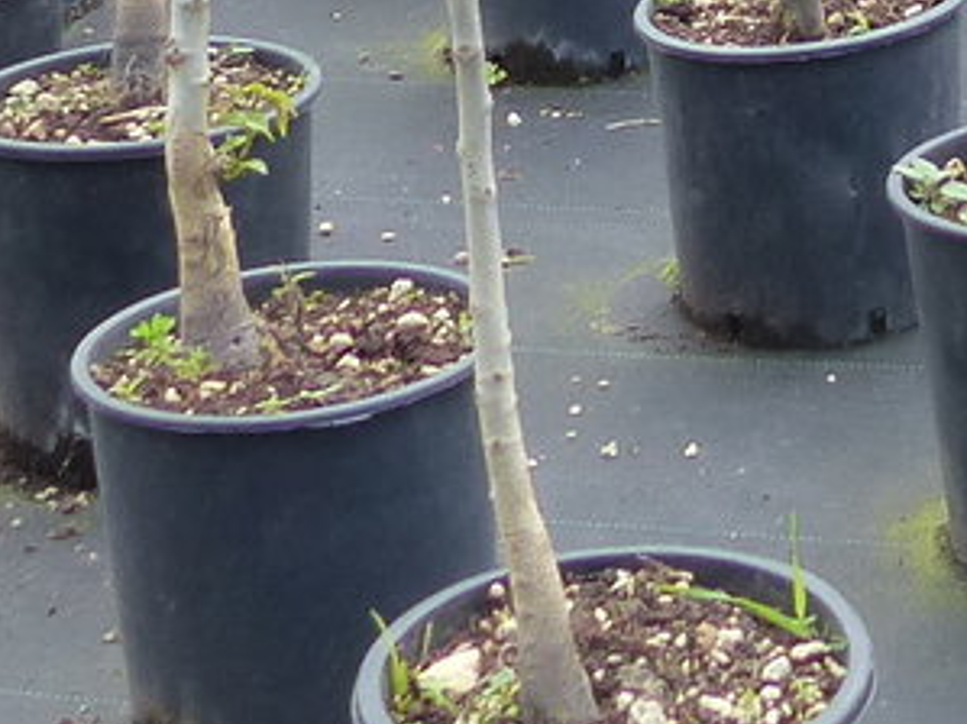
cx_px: 925
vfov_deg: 9.5
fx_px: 3742
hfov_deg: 14.5
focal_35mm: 134
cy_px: -1167
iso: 160
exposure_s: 1/160
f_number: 4
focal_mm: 4.5
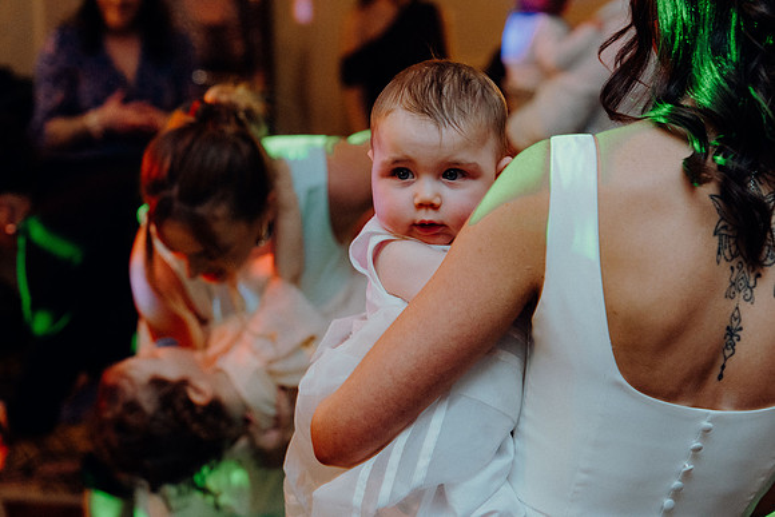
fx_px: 1486
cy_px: 258
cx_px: 388
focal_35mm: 69
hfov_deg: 29.2
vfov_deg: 19.7
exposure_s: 1/160
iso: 3200
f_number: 3.5
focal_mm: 69
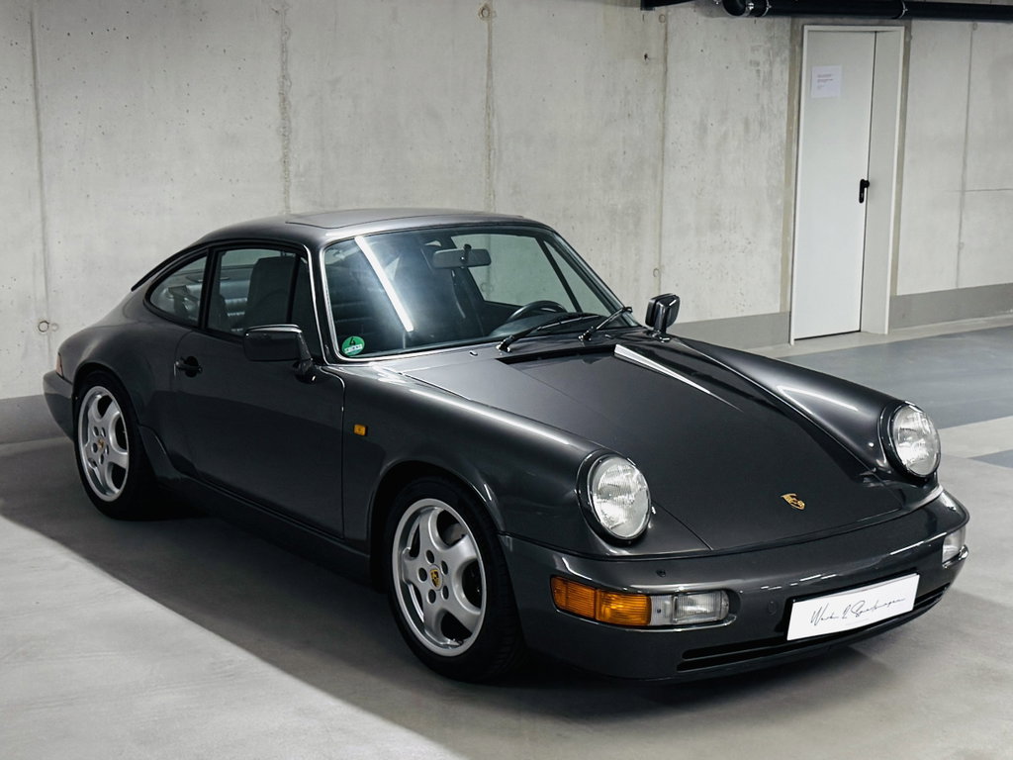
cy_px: 380
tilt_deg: -12.0
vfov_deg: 56.8
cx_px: 506
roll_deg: +0.8
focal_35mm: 24
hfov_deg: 71.6
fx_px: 702
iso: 250
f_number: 1.78
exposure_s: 1/100
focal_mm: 6.76
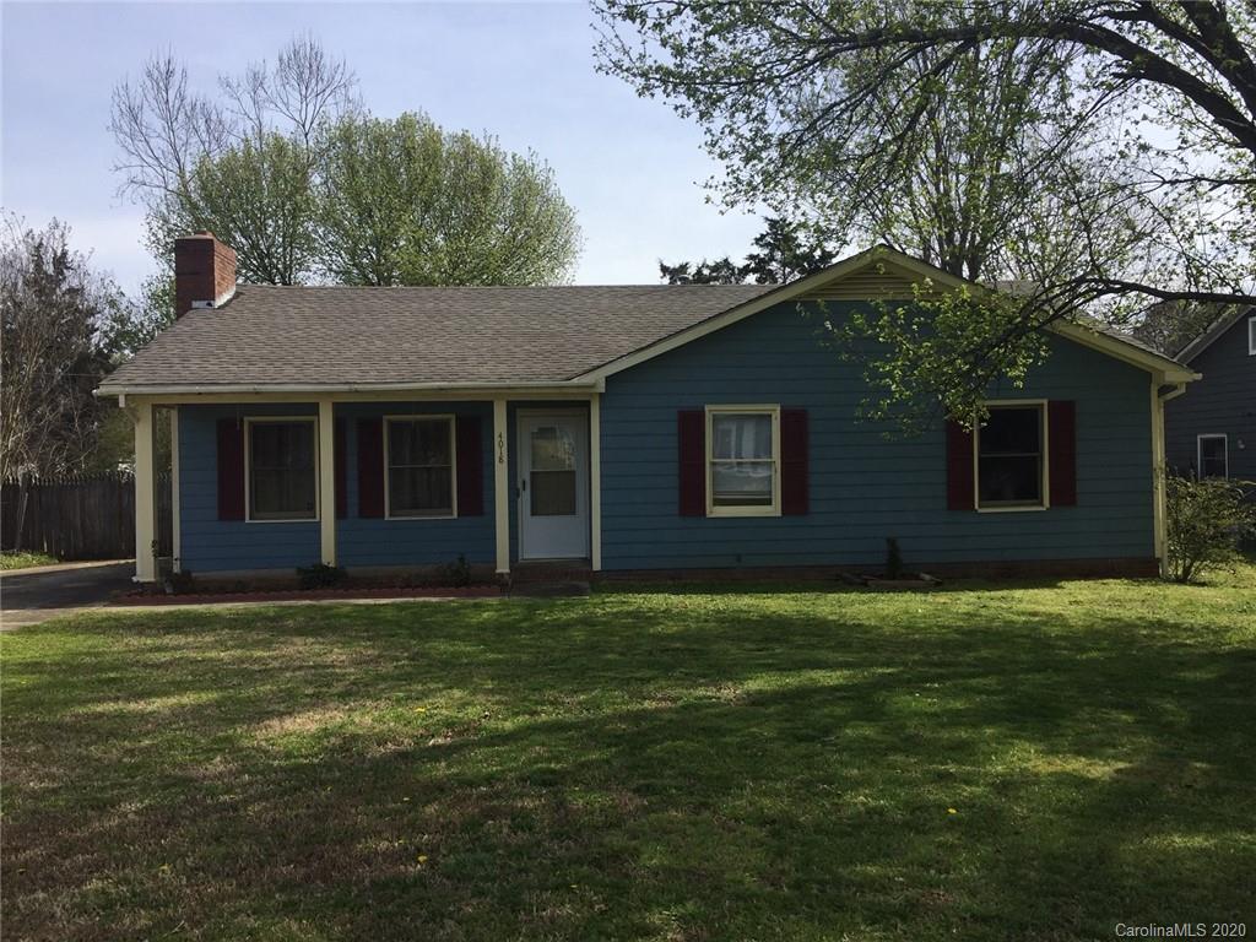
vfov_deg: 48.2
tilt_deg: -1.5
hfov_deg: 61.7
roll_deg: -0.2
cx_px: 628
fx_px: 1052
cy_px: 471
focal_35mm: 29
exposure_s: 1/1721
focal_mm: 4.15
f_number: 2.2
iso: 32
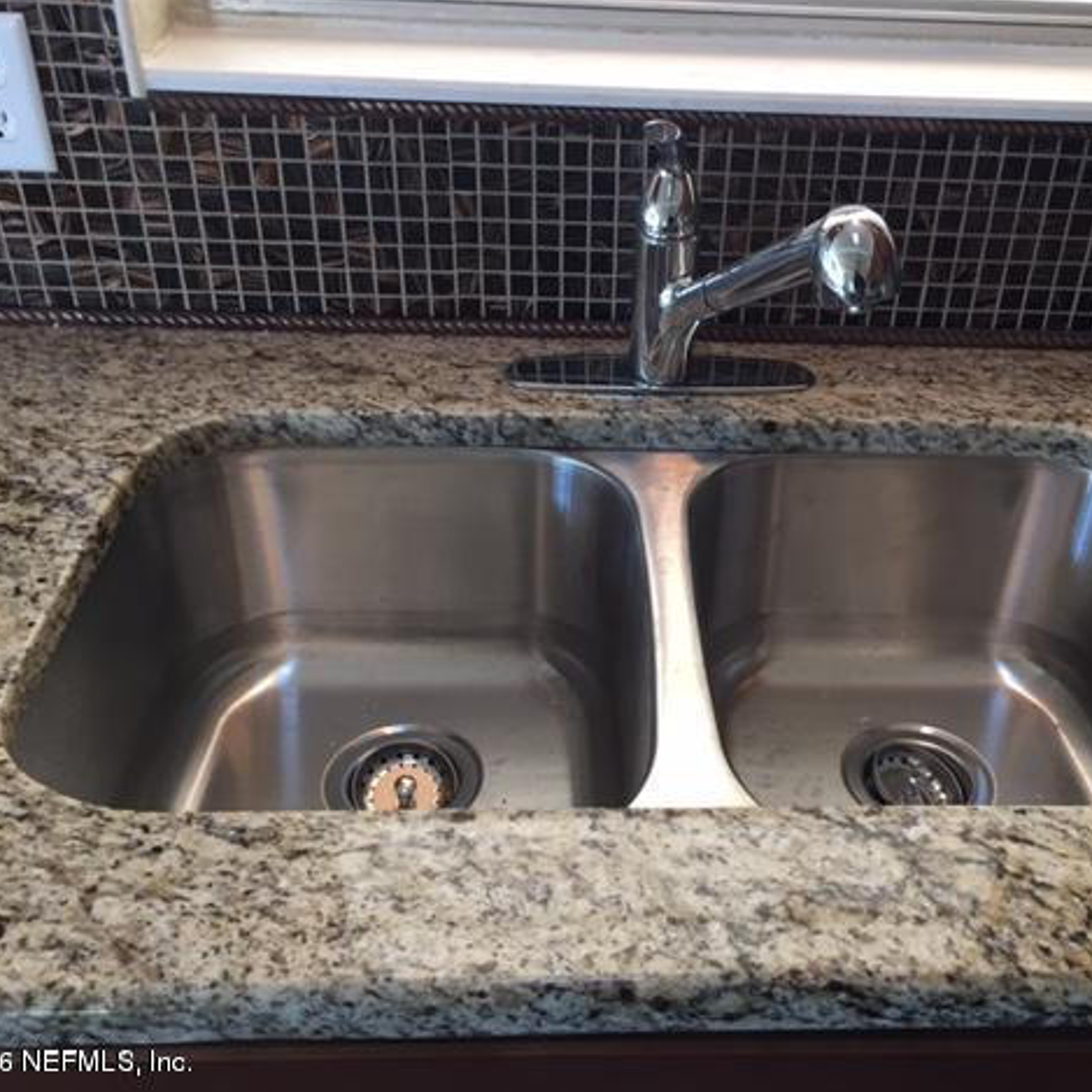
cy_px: 549
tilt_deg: -34.6
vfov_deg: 47.2
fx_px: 1249
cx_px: 659
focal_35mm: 35
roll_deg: -4.9
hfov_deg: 46.9
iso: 100
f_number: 2.2
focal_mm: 4.15
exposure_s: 1/30
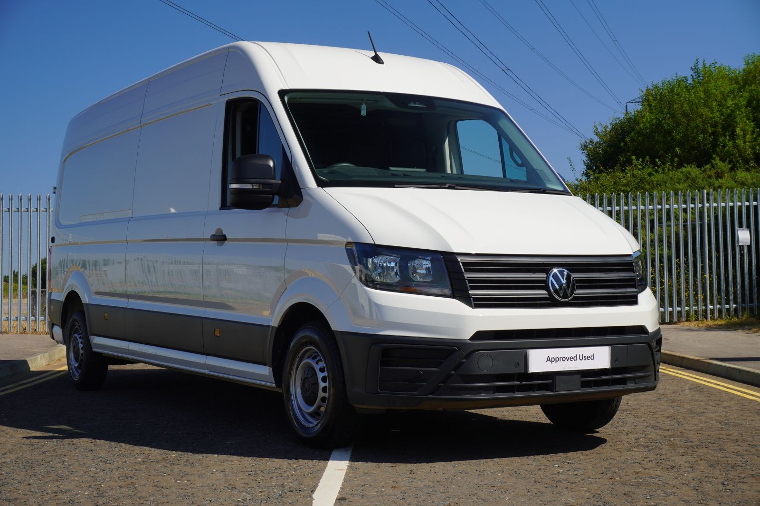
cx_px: 380
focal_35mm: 54
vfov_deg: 25.0
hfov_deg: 36.9
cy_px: 253
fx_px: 1139
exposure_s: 1/125
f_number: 10
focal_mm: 36
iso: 100
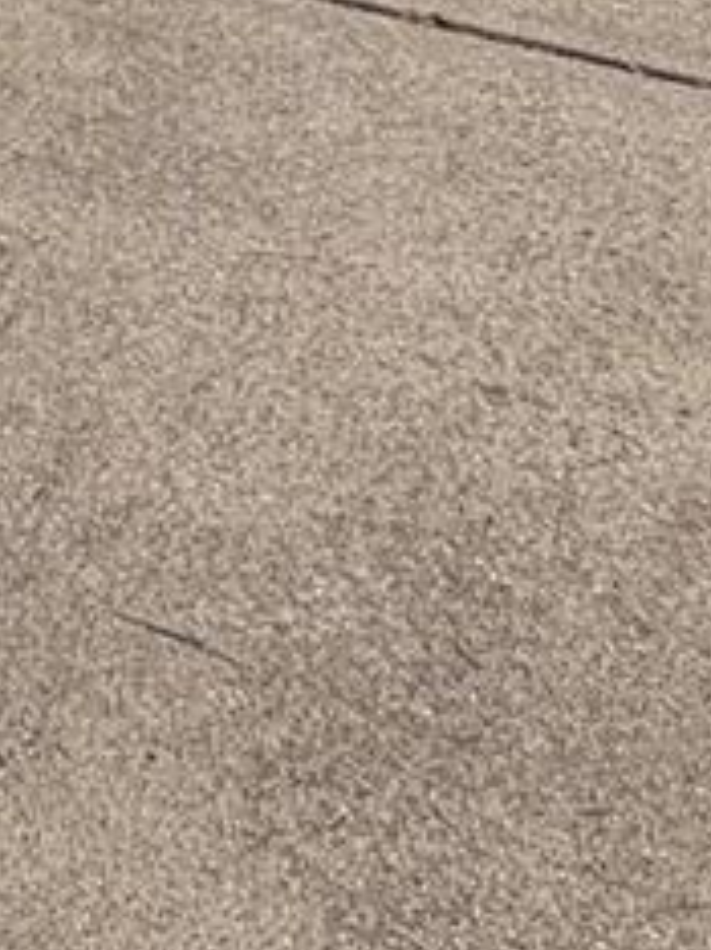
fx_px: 2524
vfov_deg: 15.0
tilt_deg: -1.8
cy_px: -1194
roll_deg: -0.7
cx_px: -496
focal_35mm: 92
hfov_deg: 14.4
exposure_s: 1/2092
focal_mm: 2.22
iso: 20
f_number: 2.2
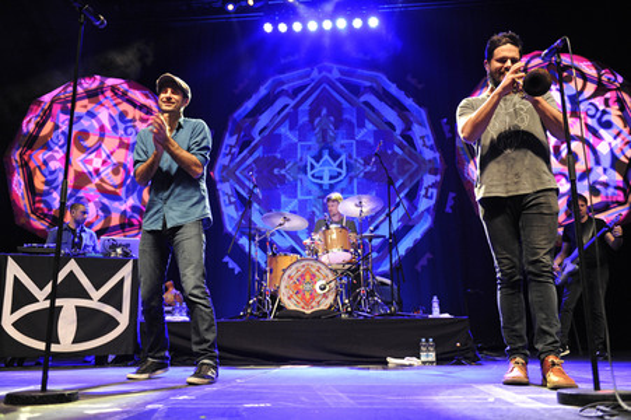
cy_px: 210
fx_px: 560
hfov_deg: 58.8
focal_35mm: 32
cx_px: 316
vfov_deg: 41.1
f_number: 2.8
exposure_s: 1/200
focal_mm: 32
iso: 3200
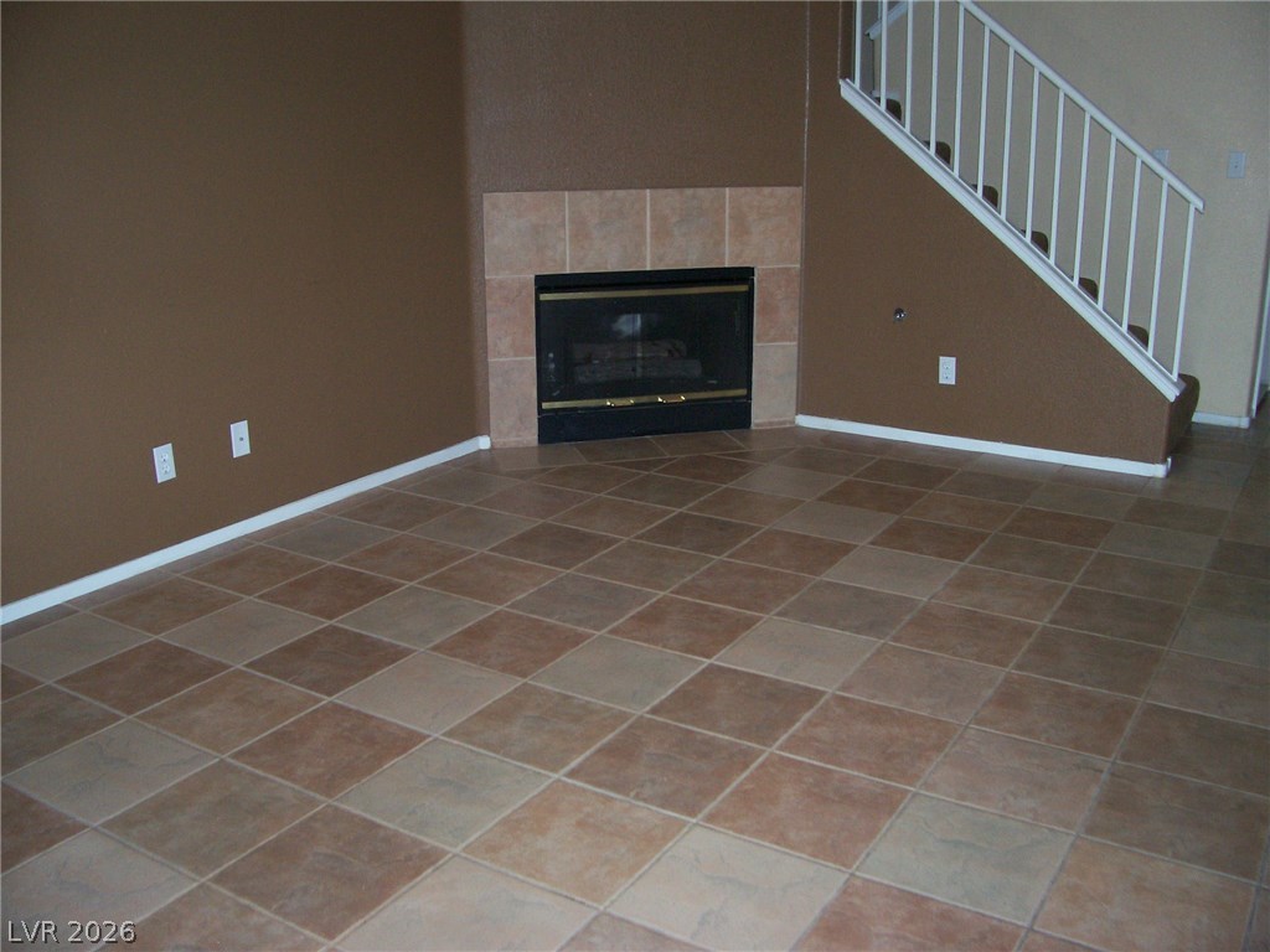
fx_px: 1247
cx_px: 635
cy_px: 476
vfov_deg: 41.8
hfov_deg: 54.0
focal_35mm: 34
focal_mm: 5.6
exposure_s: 1/112
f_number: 2.7
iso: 140
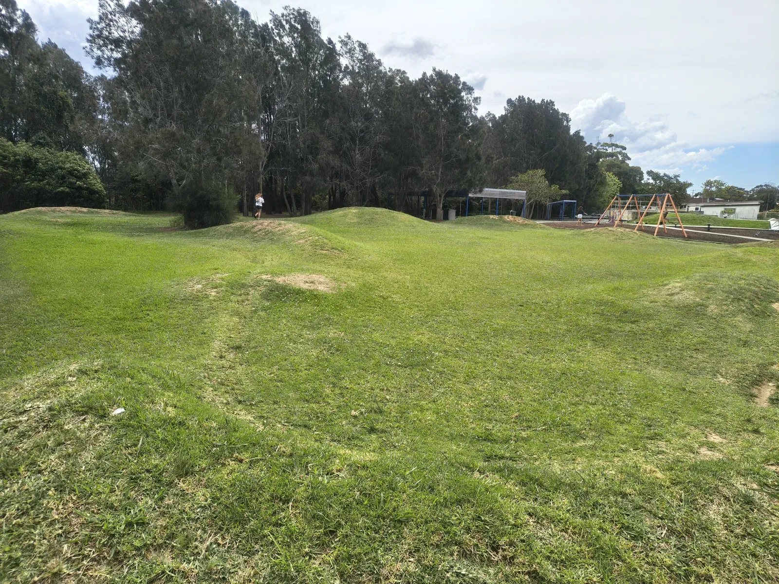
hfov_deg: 71.6
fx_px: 540
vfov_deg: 56.8
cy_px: 292
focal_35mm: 24
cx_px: 390
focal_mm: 5.56
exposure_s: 1/846
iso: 101
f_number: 1.8
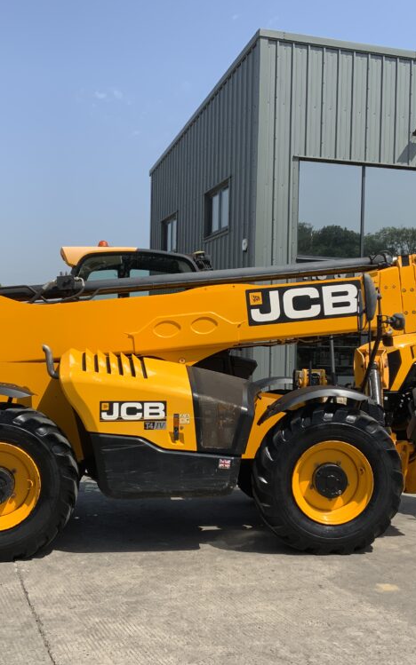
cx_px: 228
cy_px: 339
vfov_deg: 47.2
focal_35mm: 42
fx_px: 762
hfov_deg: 30.5
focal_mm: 3
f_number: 1.8
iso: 16
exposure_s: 1/1848
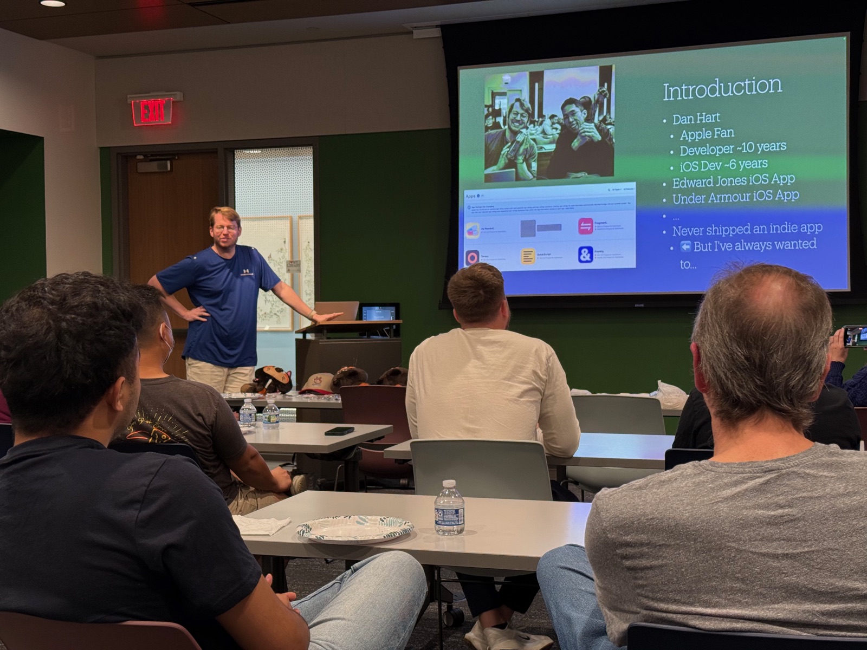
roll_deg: +0.2
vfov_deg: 30.3
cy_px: 325
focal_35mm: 48
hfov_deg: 39.7
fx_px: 1202
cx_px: 434
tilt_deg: -1.5
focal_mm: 6.76
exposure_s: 1/60
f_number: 1.78
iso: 50
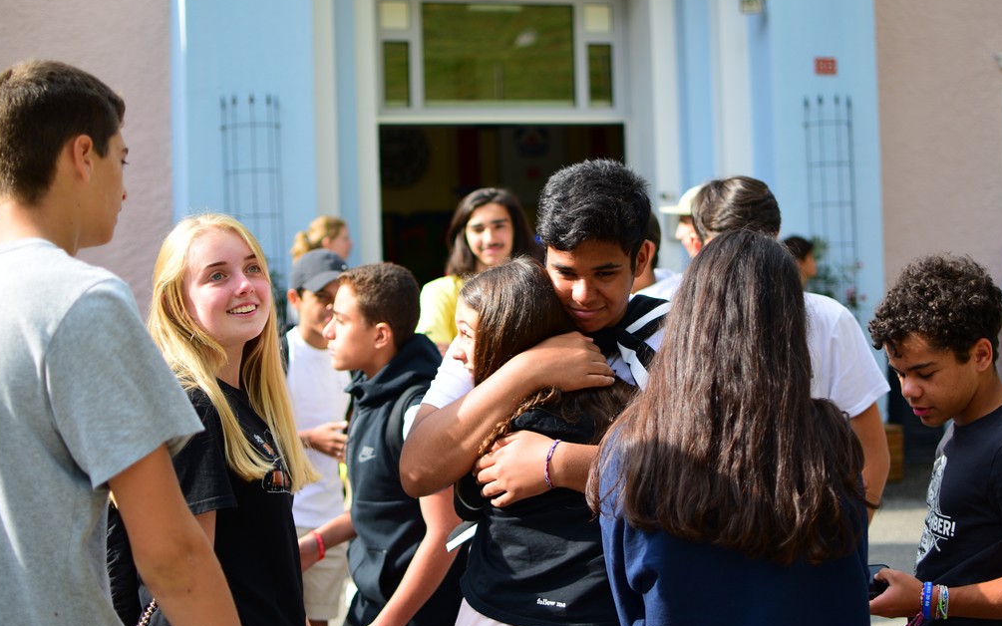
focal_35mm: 55
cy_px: 294
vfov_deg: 23.7
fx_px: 1489
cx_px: 503
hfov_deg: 37.2
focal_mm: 35
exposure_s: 1/800
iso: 100
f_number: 1.8
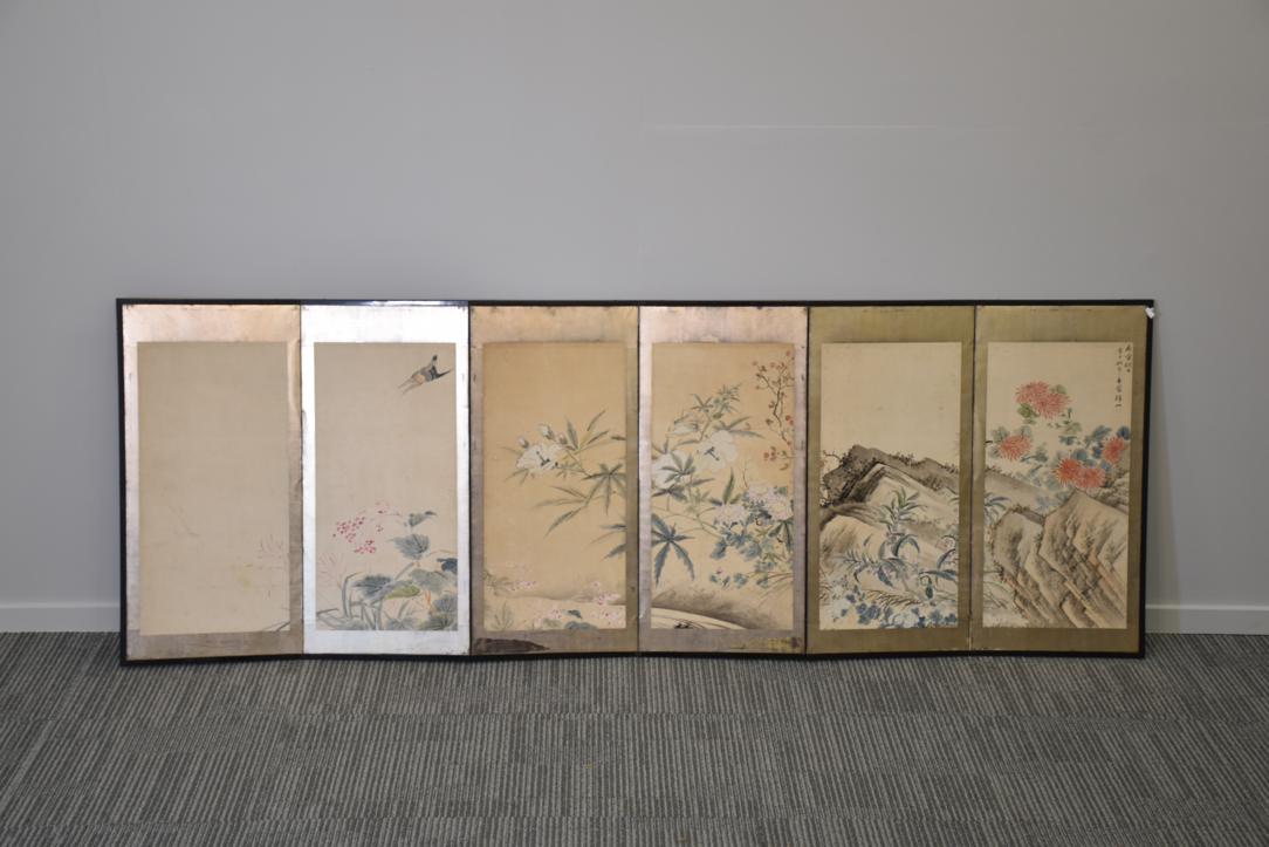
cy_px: 424
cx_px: 634
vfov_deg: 22.6
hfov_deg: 33.4
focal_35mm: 60
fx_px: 2115
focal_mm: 40
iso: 400
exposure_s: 1/60
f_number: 4.5
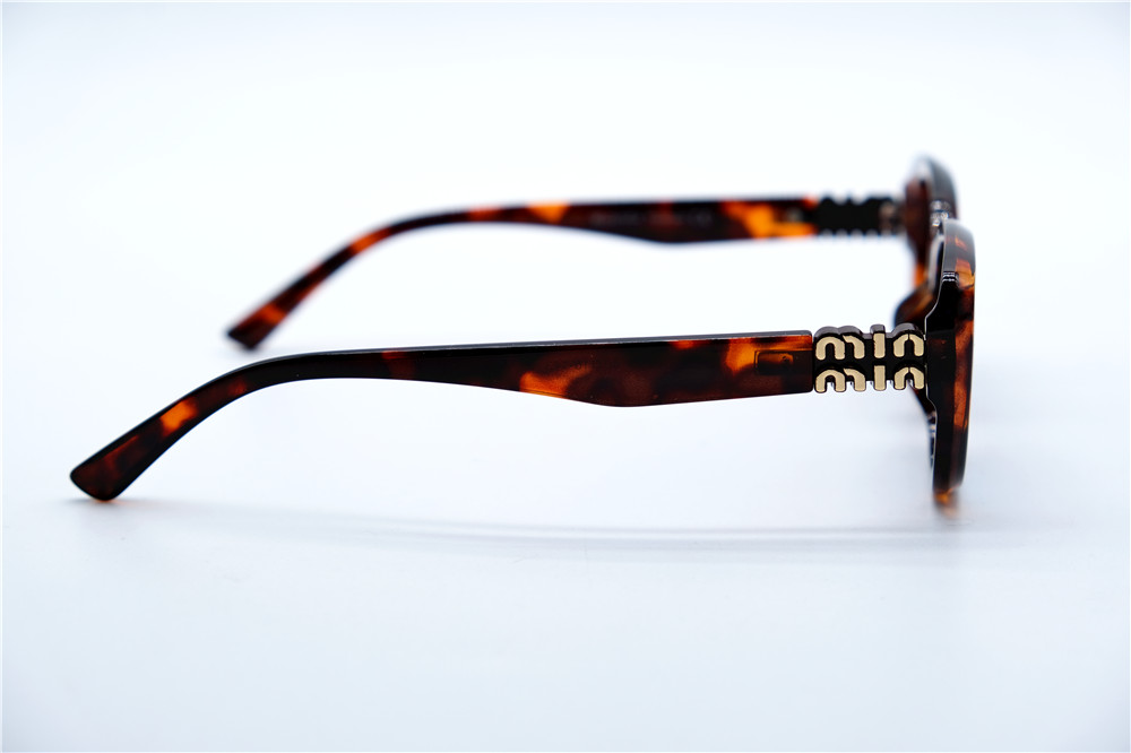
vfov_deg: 16.4
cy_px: 376
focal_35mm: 83
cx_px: 566
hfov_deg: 24.5
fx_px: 2607
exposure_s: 1/180
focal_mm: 55
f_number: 5.6
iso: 160
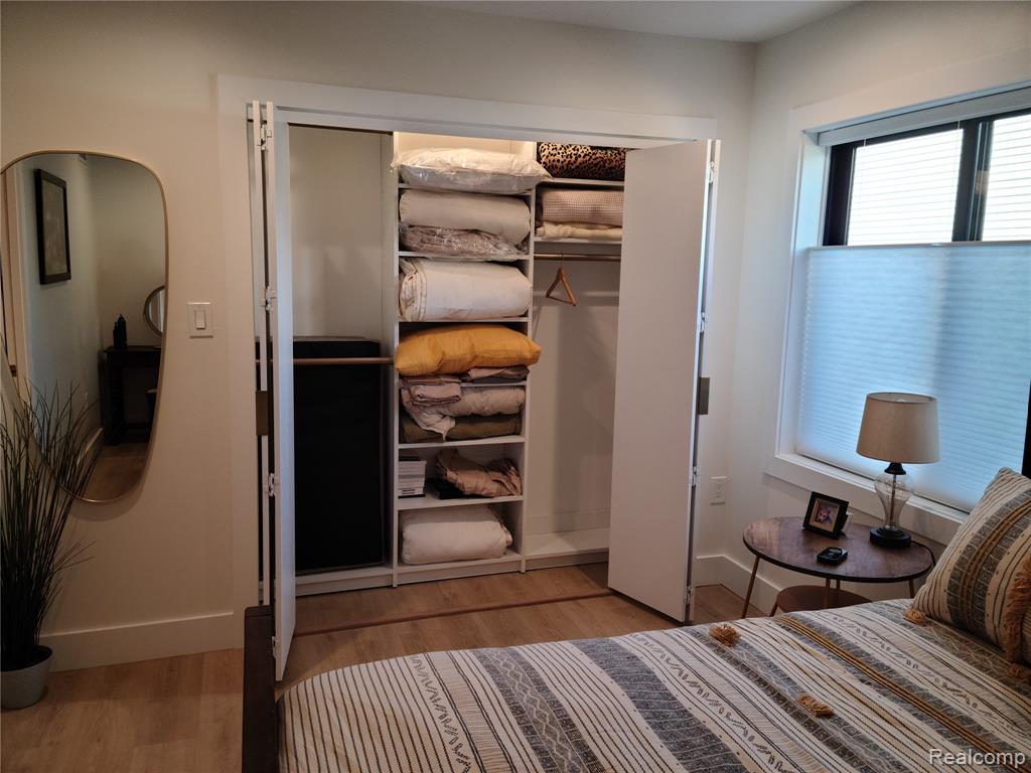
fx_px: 834
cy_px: 386
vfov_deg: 49.7
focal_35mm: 28
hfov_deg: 63.4
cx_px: 516
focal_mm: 5.9
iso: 80
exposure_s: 1/60
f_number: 2
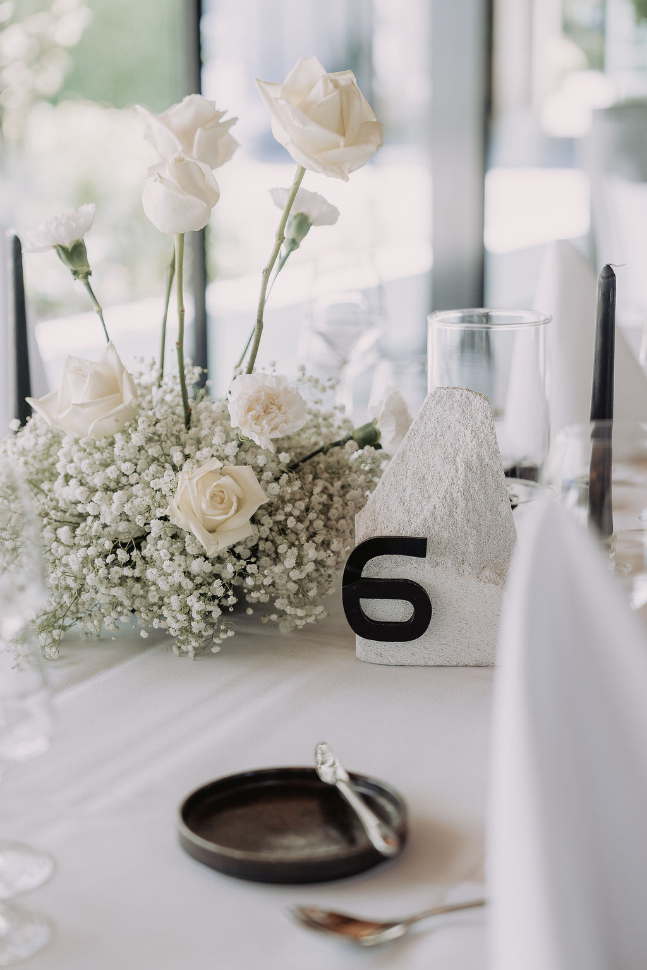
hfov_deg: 19.5
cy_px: 485
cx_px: 324
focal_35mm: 70
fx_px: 1887
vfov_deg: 28.8
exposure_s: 1/250
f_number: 2.8
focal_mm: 70
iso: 200
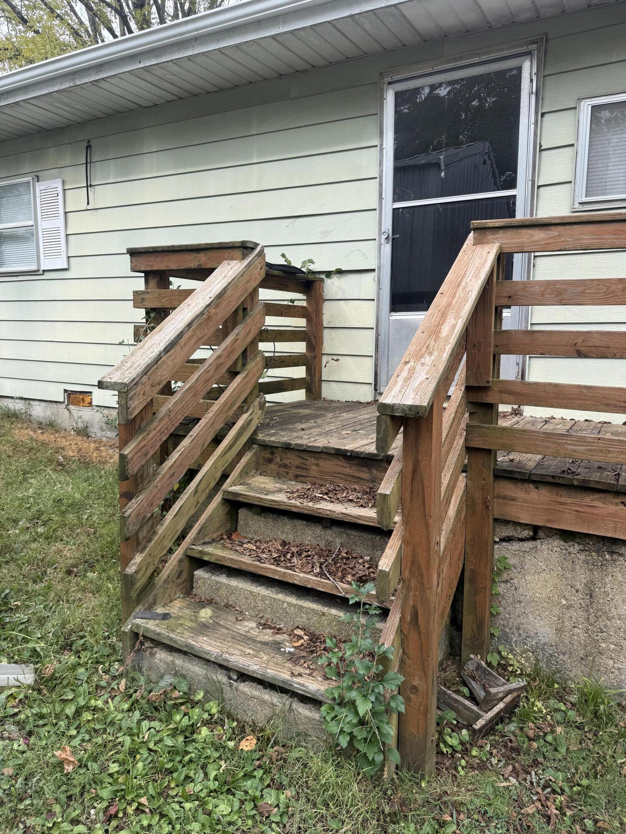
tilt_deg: -6.6
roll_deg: -1.9
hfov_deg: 56.8
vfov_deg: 71.6
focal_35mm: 24
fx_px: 579
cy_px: 417
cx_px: 313
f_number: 1.78
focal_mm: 6.76
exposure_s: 1/1106
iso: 80
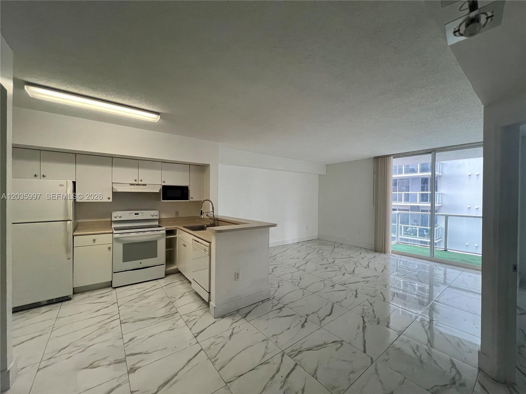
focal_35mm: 13
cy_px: 197
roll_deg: -0.7
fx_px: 198
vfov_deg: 89.9
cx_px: 263
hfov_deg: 106.2
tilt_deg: -0.2
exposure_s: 1/120
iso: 200
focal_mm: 1.57
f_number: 1.8
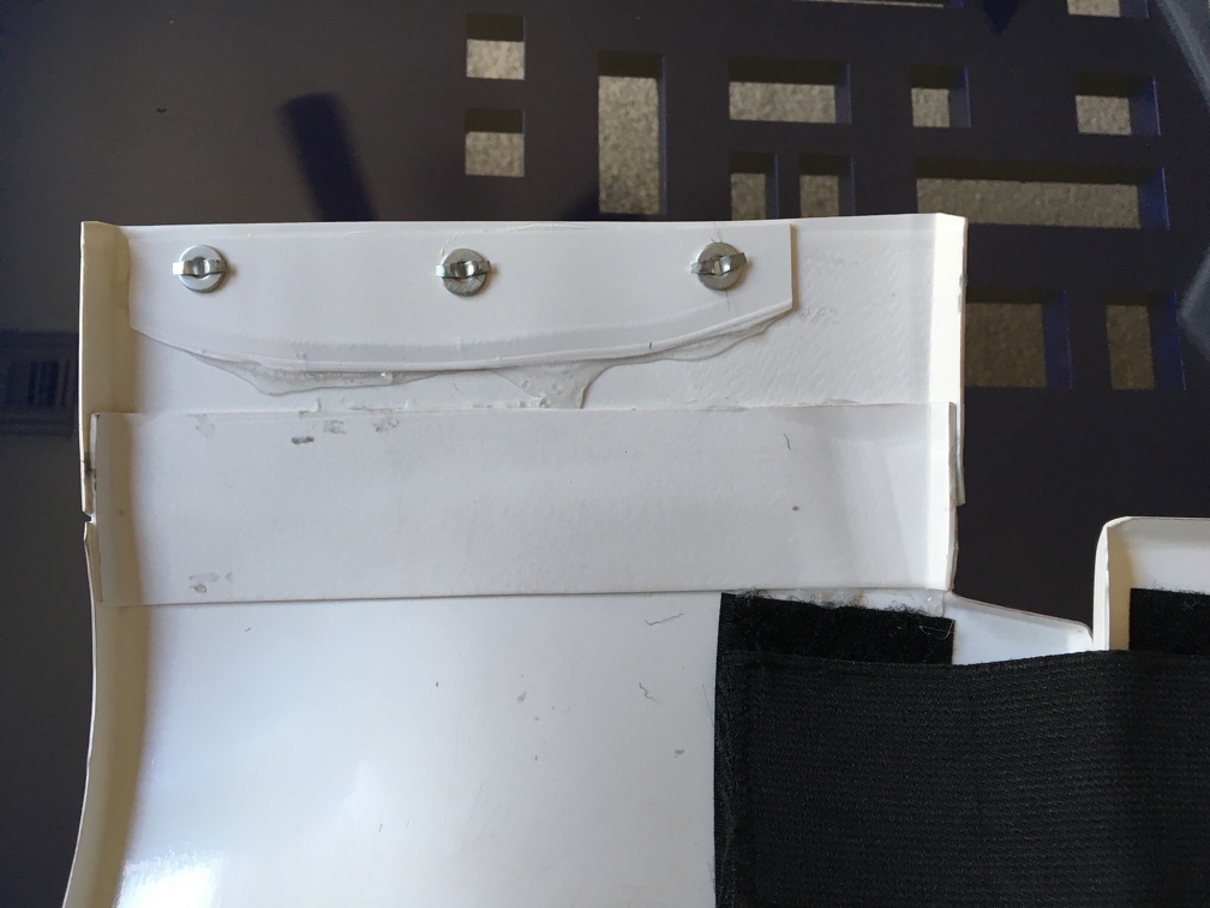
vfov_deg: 48.2
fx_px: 1014
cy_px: 454
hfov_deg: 61.7
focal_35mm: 29
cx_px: 605
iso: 64
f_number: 2.2
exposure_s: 1/30
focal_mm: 4.15
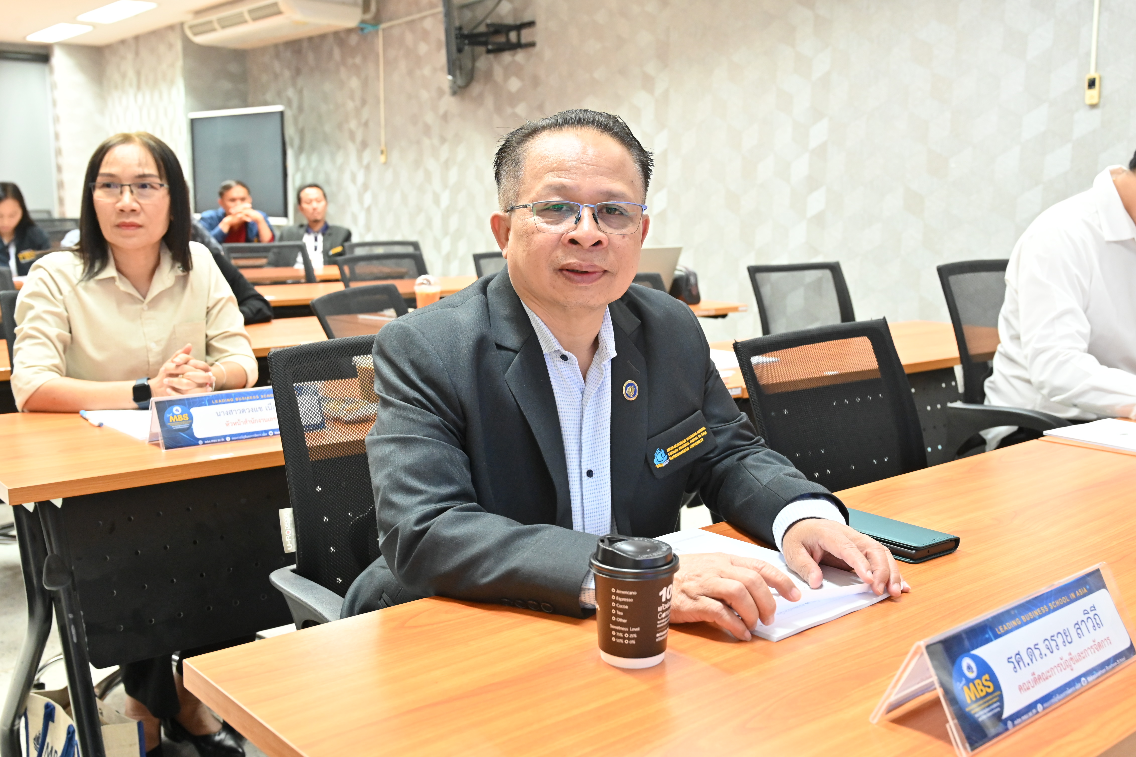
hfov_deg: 54.4
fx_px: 1104
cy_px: 378
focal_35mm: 35
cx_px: 568
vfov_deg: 37.8
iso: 4000
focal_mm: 35
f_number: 5.6
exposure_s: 1/40
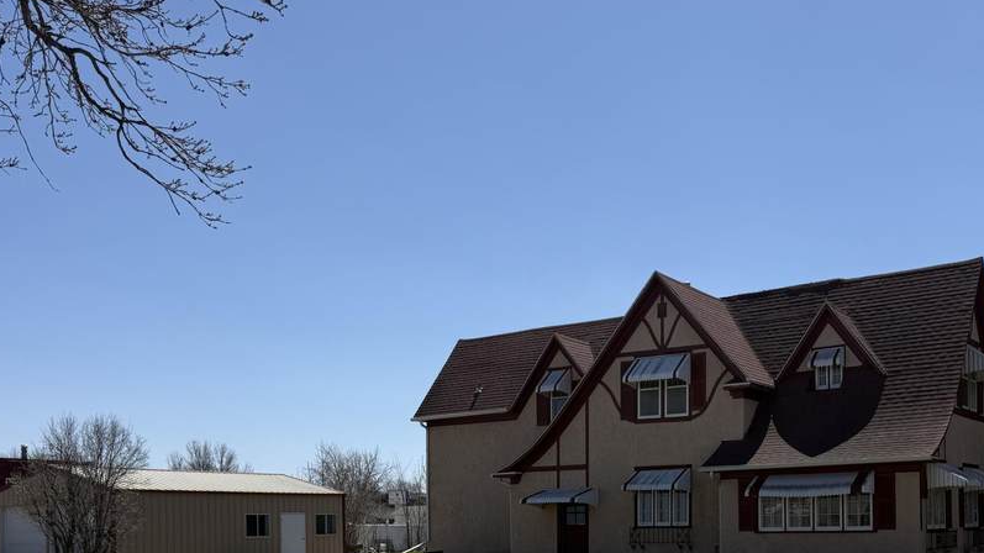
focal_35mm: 42
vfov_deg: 27.1
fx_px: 1096
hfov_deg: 48.3
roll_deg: +1.3
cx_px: 542
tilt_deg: +1.2
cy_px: 523
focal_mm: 6.76
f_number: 1.78
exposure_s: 1/7353
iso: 80
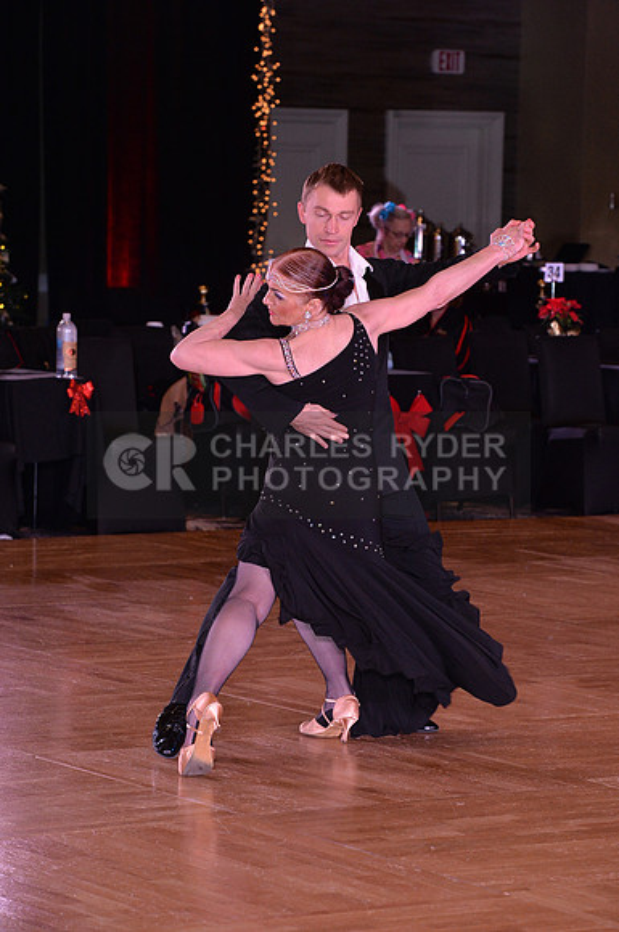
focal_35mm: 145
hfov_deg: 9.4
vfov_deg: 14.2
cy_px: 466
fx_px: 3751
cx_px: 310
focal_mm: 145
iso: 2000
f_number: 7.1
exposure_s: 1/250
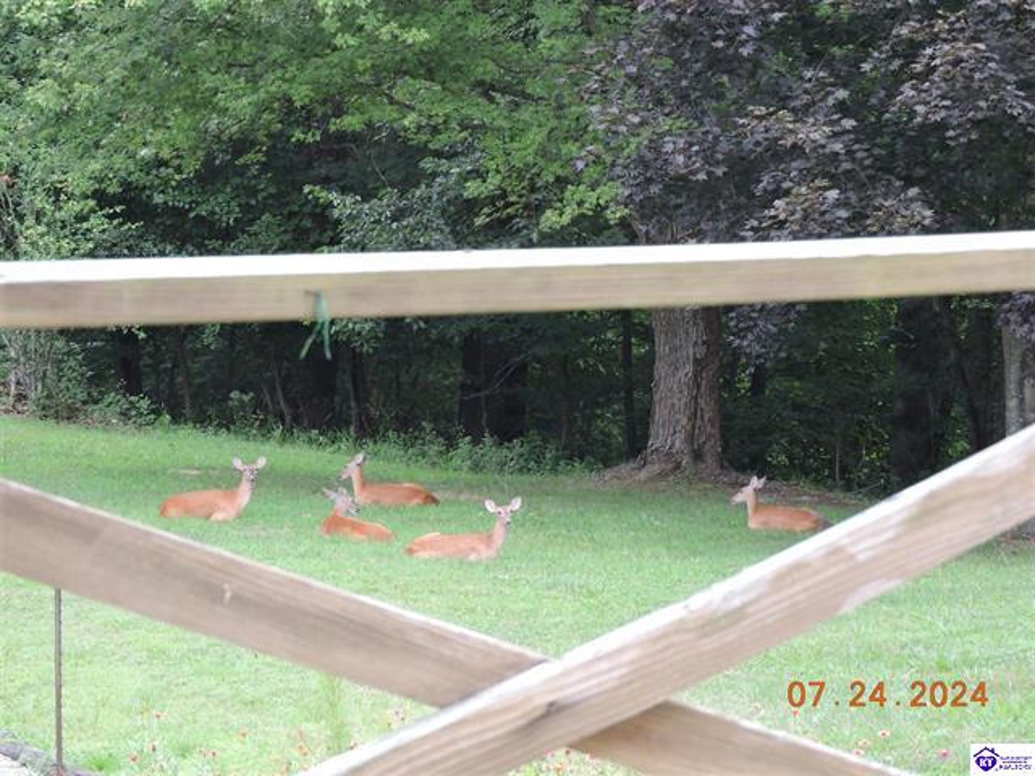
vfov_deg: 8.7
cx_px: 518
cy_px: 388
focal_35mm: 170
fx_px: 5083
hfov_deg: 11.6
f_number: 5.2
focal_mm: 30.5
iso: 360
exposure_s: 1/60
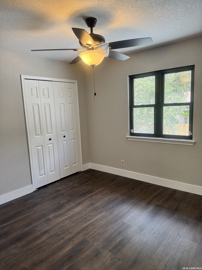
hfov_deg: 56.8
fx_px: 187
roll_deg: +2.9
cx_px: 101
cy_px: 135
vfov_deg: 71.6
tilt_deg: -8.4
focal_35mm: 24
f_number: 1.78
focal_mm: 6.76
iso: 160
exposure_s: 1/120
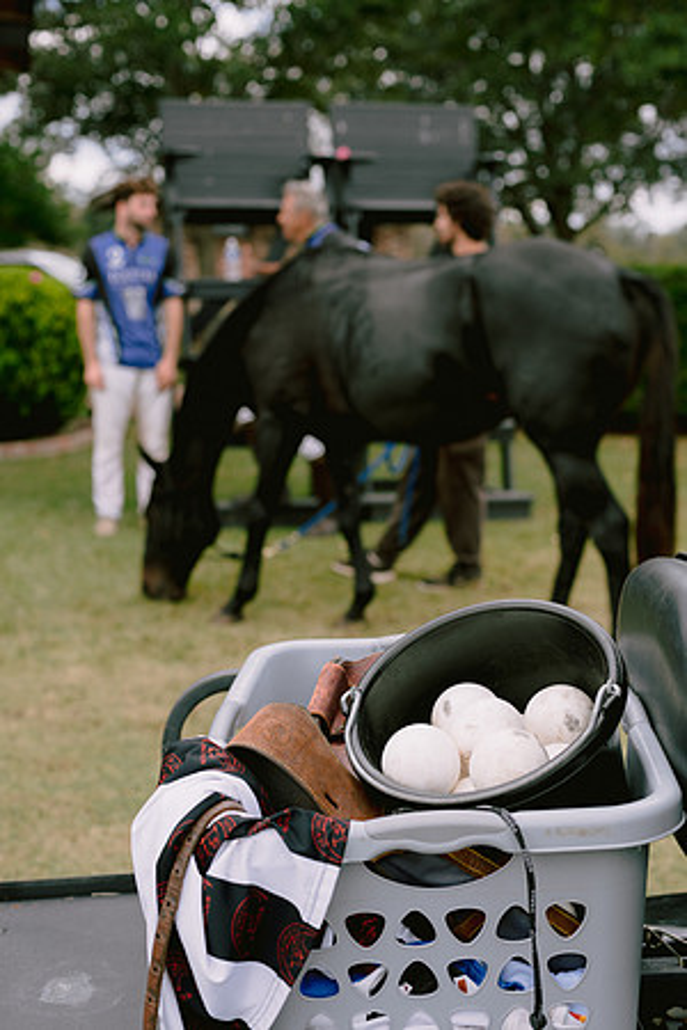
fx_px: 1431
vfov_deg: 39.6
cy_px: 515
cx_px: 344
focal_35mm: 50
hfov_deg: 27.0
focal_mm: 50
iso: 200
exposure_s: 1/800
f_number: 4
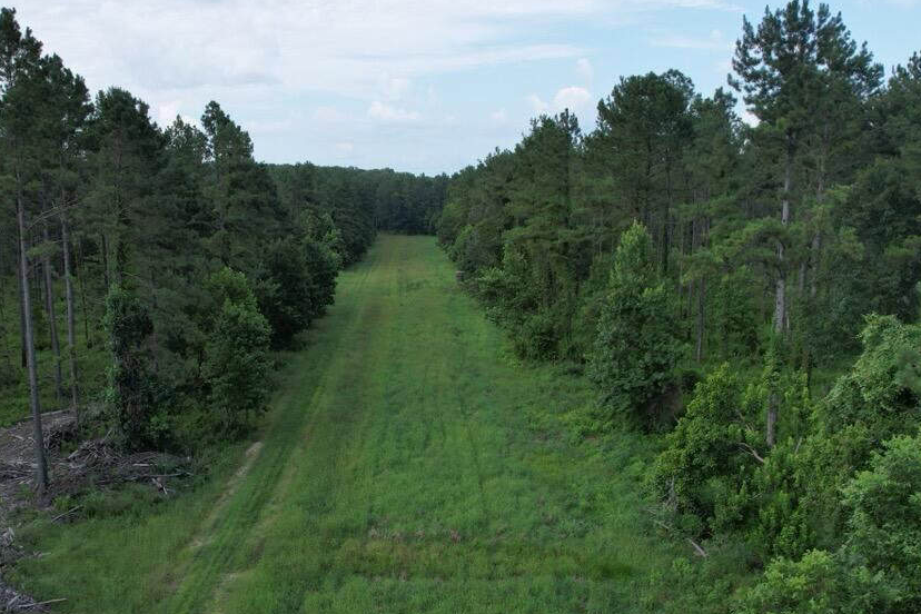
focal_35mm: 34
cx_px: 407
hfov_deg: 55.7
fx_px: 870
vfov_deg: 38.8
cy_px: 362
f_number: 2.8
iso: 110
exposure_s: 1/1250
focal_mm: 8.4
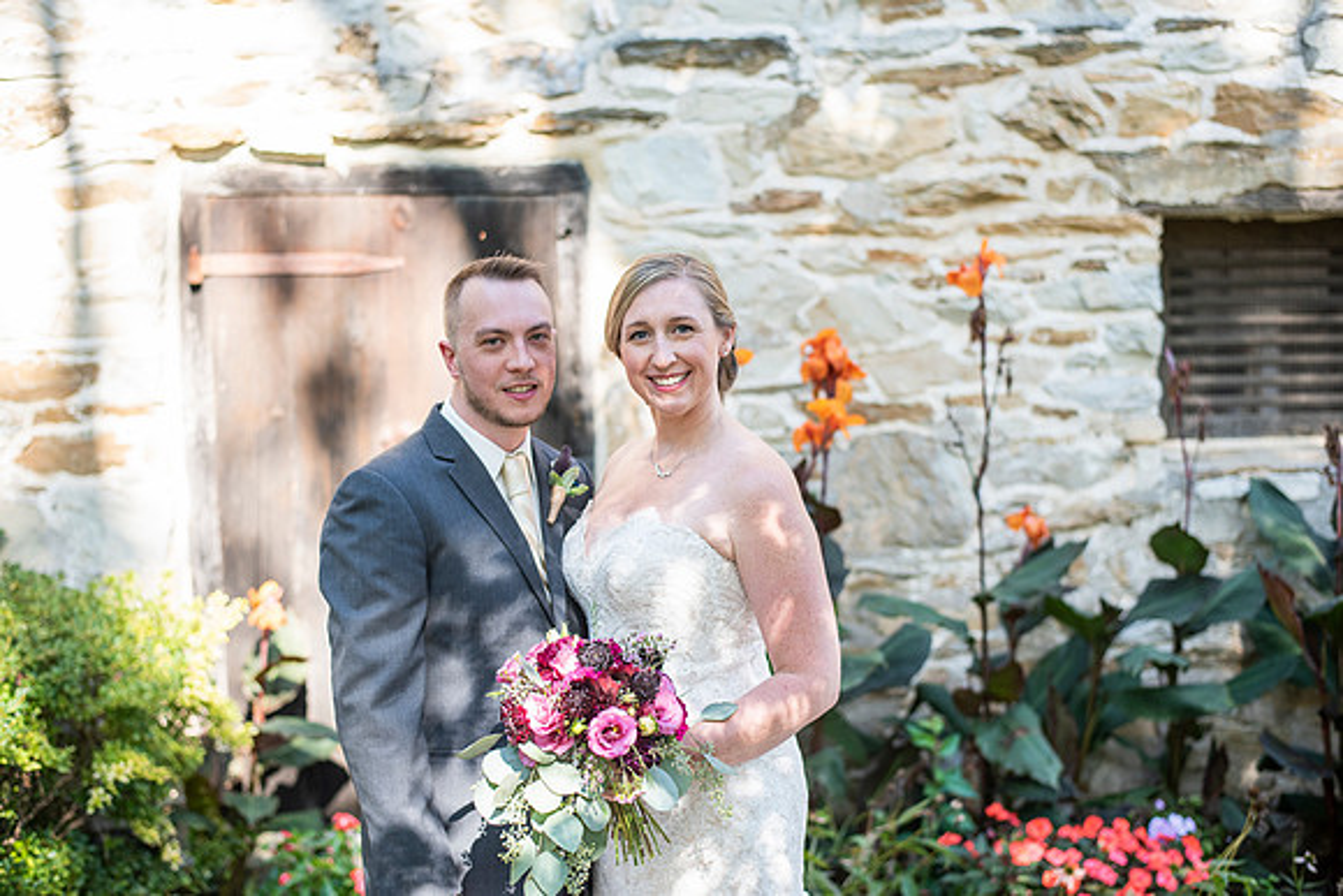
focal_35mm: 50
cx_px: 672
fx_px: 1866
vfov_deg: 27.0
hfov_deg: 39.6
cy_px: 448
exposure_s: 1/1000
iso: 400
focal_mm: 50
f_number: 2.5
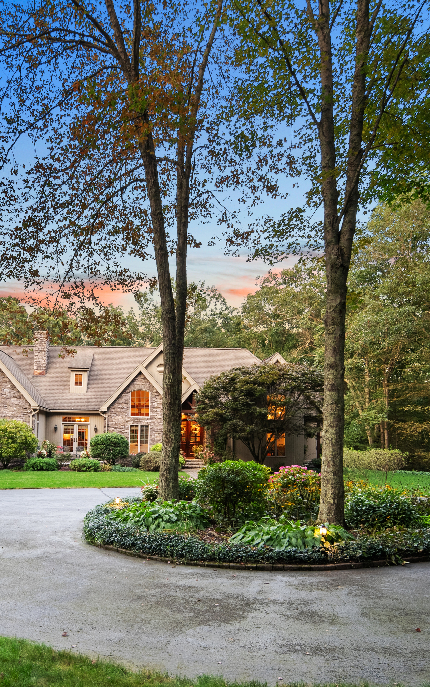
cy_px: 344
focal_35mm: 26
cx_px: 133
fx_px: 488
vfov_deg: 70.4
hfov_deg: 46.6
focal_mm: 17
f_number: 7.1
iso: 200
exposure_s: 1/4
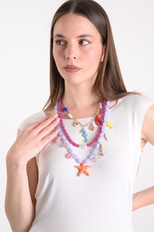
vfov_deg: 31.0
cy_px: 116
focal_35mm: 65
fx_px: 417
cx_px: 77
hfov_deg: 20.9
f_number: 9
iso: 125
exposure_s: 1/125
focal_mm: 65
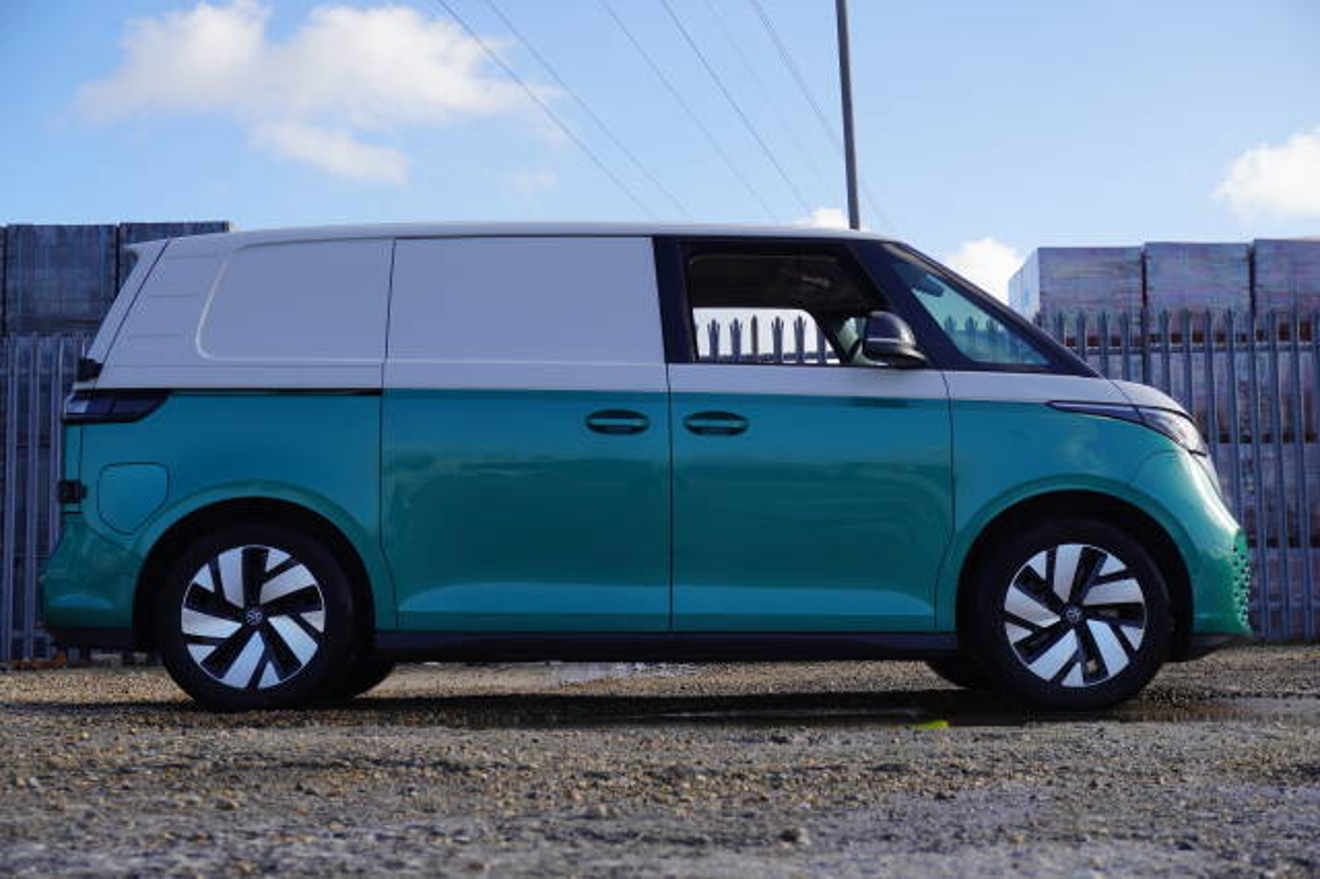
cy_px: 440
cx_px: 660
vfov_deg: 24.4
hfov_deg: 36.0
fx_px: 2034
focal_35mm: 56
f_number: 8
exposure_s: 1/90
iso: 100
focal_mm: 37
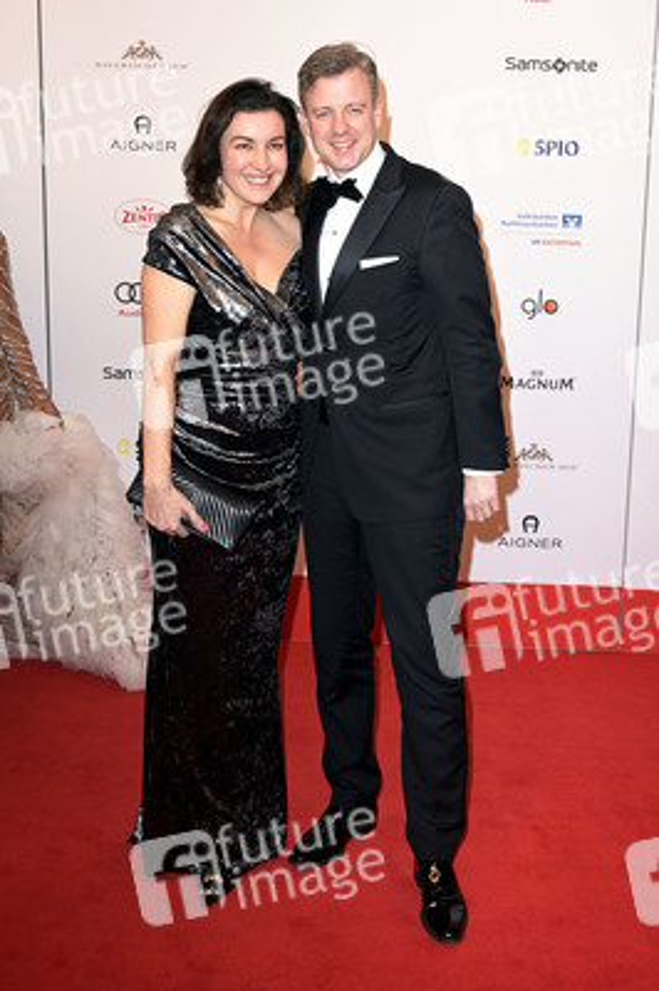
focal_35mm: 35
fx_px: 963
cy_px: 496
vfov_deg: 54.5
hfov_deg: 37.8
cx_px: 330
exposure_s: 1/250
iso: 400
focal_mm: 35
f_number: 6.3
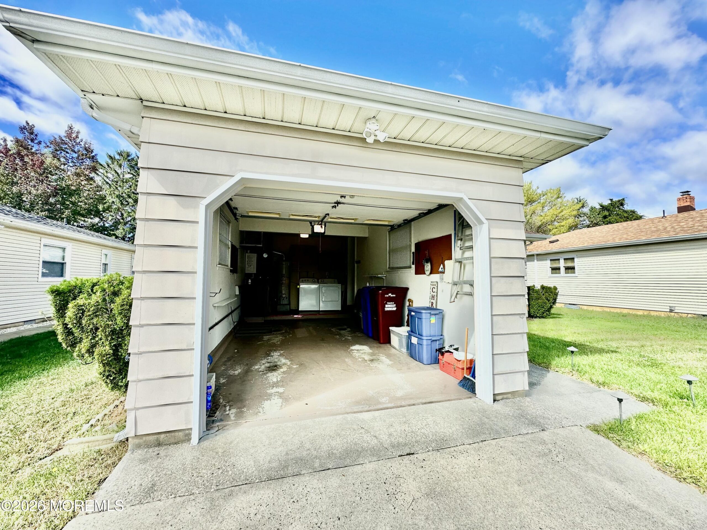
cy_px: 265
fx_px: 286
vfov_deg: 85.7
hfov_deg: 102.1
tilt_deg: +4.0
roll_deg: -0.9
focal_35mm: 14
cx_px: 354
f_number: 2.2
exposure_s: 1/725
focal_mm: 2.22
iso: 40
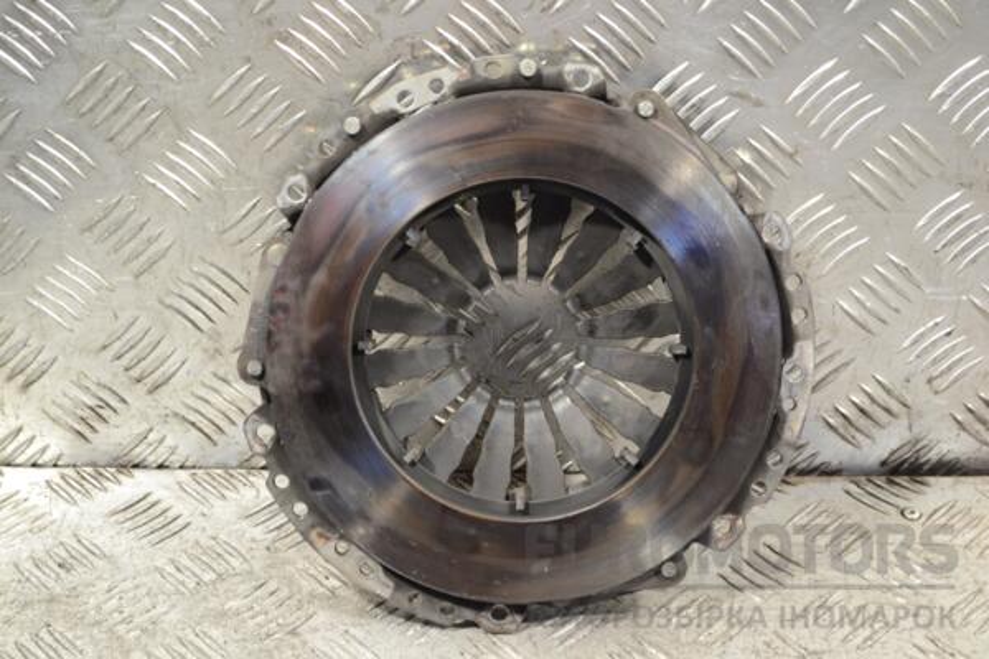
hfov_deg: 29.9
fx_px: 1854
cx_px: 494
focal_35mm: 68
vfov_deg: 20.2
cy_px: 330
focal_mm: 45
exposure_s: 1/30
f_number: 5.3
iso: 500
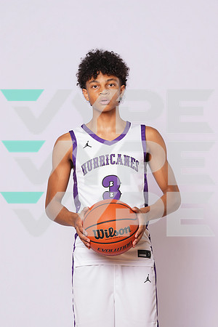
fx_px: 1199
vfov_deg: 15.5
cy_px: 164
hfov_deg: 10.4
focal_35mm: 132
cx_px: 109
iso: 200
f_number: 7.1
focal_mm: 132
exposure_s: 1/200
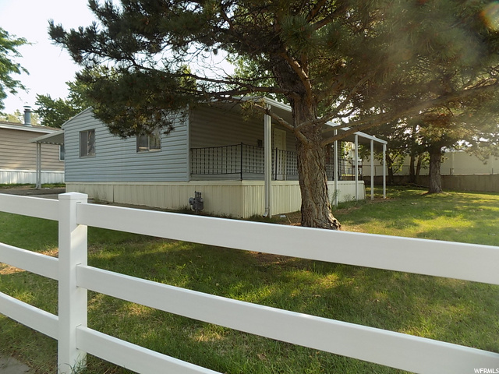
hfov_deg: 73.9
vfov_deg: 58.9
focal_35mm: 23
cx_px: 250
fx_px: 332
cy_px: 187
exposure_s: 1/400
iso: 80
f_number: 3.1
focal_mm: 4
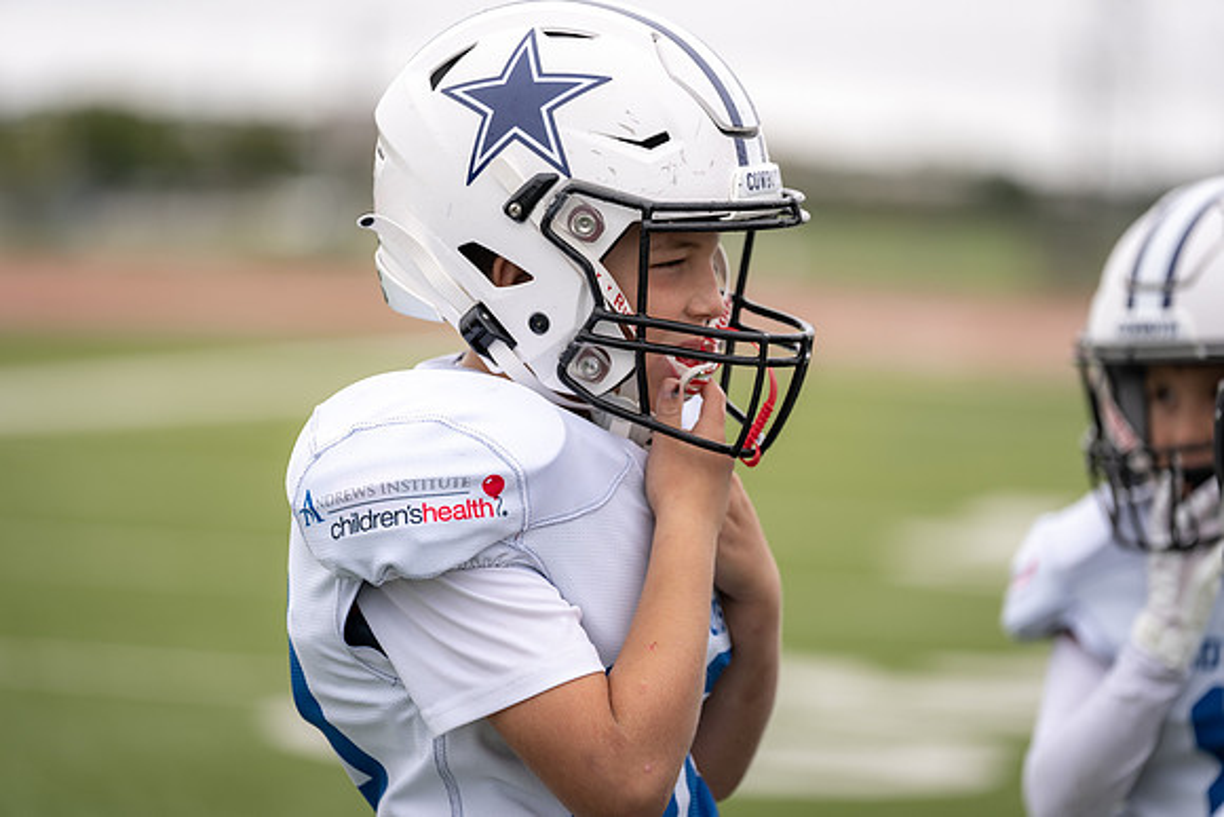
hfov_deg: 12.0
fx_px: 5815
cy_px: 408
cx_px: 612
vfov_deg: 8.0
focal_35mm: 171
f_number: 2.8
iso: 100
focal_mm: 171
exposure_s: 1/400
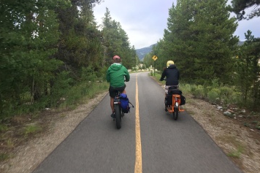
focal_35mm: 31
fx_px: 224
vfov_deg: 42.3
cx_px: 132
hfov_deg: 60.3
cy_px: 93
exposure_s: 1/150
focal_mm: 4.15
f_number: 2.2
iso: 25
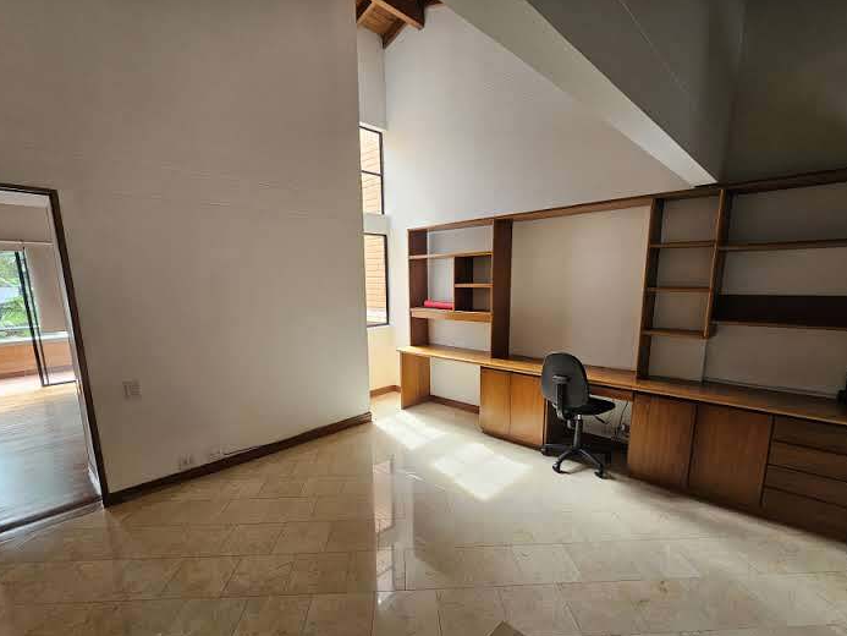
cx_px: 416
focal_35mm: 15
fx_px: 367
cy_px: 361
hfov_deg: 98.2
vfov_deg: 81.3
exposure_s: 1/77.4
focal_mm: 2.2
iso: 100
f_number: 2.2
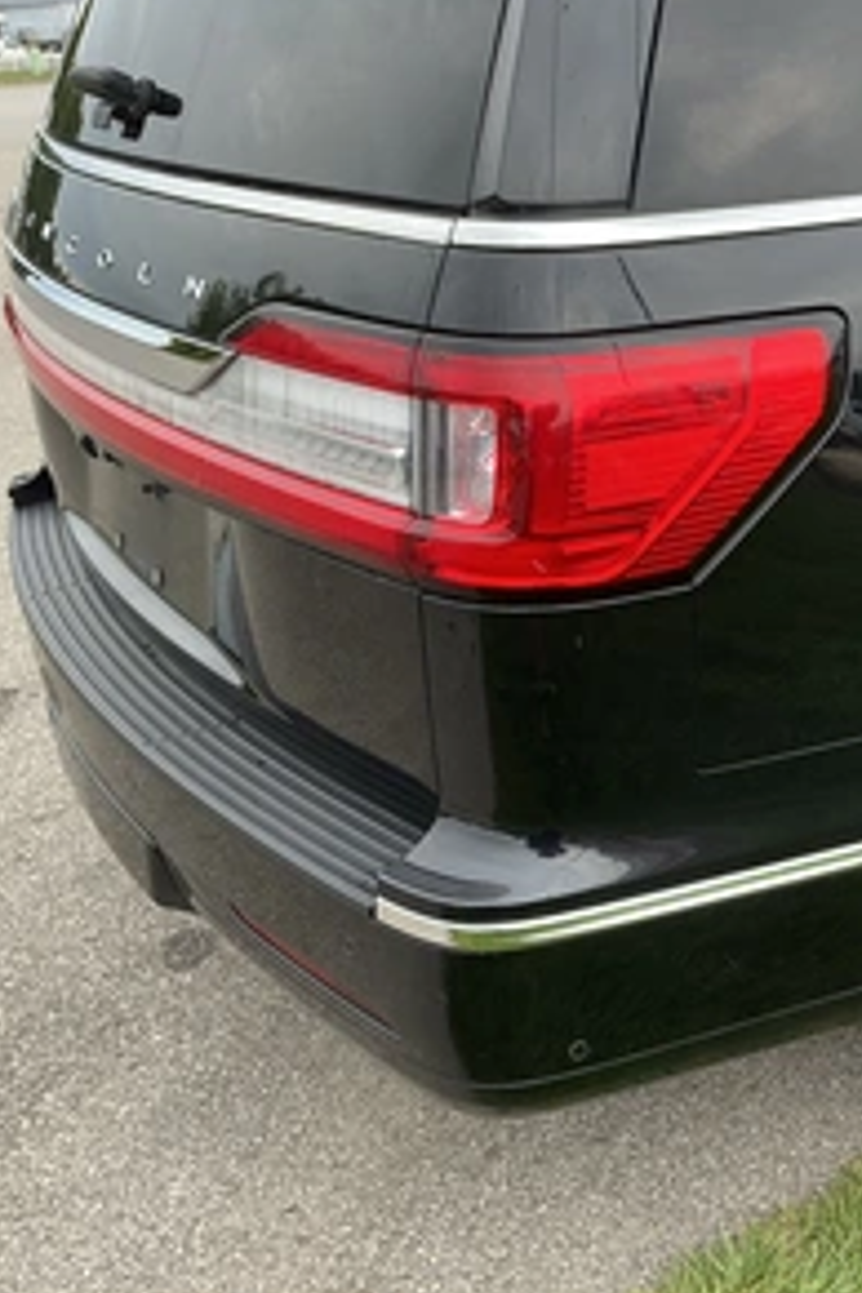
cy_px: 640
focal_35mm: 40
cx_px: 724
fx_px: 1437
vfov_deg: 48.5
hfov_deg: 32.2
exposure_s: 1/122
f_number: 1.8
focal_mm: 3
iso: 20
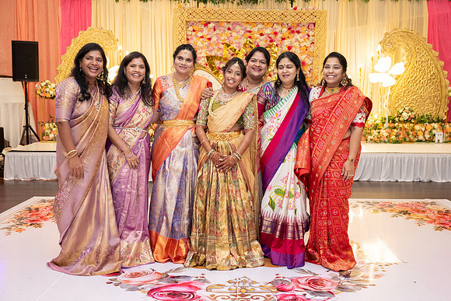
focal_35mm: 42
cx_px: 226
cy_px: 150
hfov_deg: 45.9
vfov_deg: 31.6
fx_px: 532
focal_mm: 42
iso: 1250
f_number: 4
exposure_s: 1/160
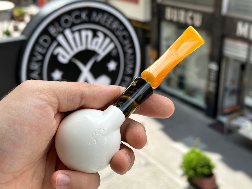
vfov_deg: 28.6
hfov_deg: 37.5
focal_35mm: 51
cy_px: 100
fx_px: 371
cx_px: 133
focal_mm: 6.86
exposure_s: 1/1721
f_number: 1.78
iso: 64
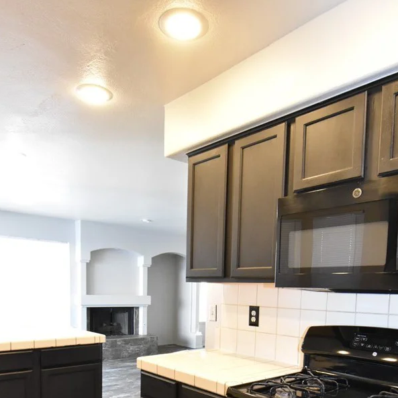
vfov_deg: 53.3
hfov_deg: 57.3
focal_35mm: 28
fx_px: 364
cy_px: 321
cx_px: 209
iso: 4000
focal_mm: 12
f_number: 8
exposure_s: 1/50
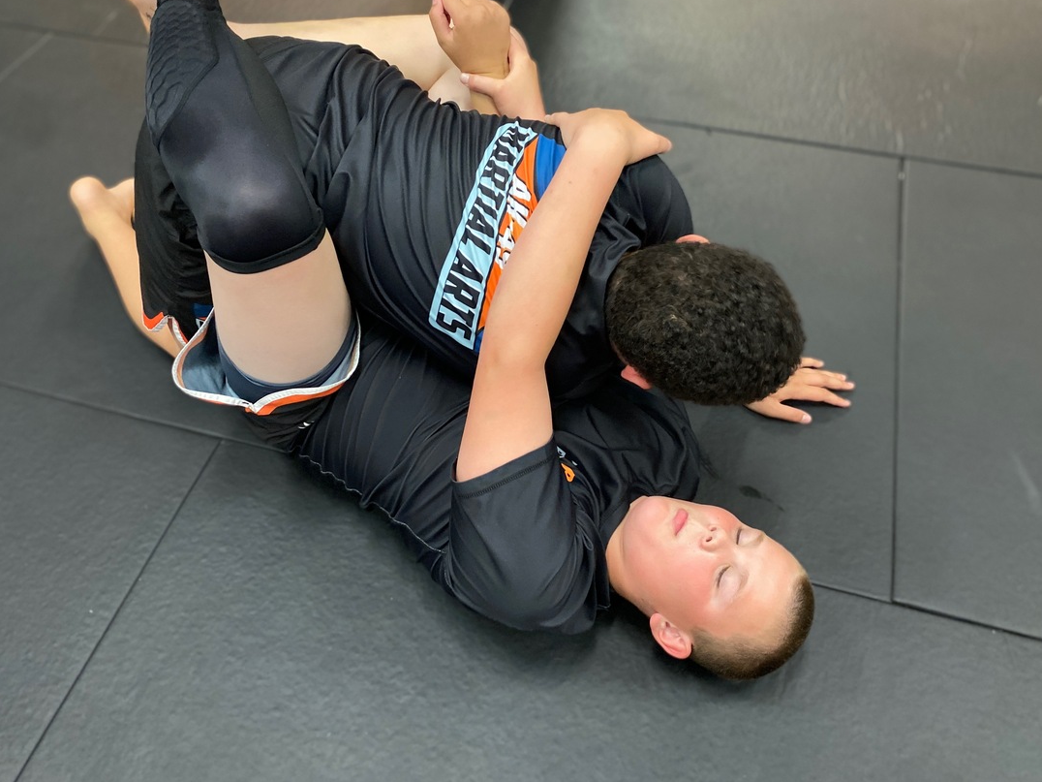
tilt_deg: -50.4
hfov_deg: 61.6
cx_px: 485
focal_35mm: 29
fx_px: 873
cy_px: 375
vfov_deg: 48.2
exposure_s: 1/60
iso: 250
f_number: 1.8
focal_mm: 4.25
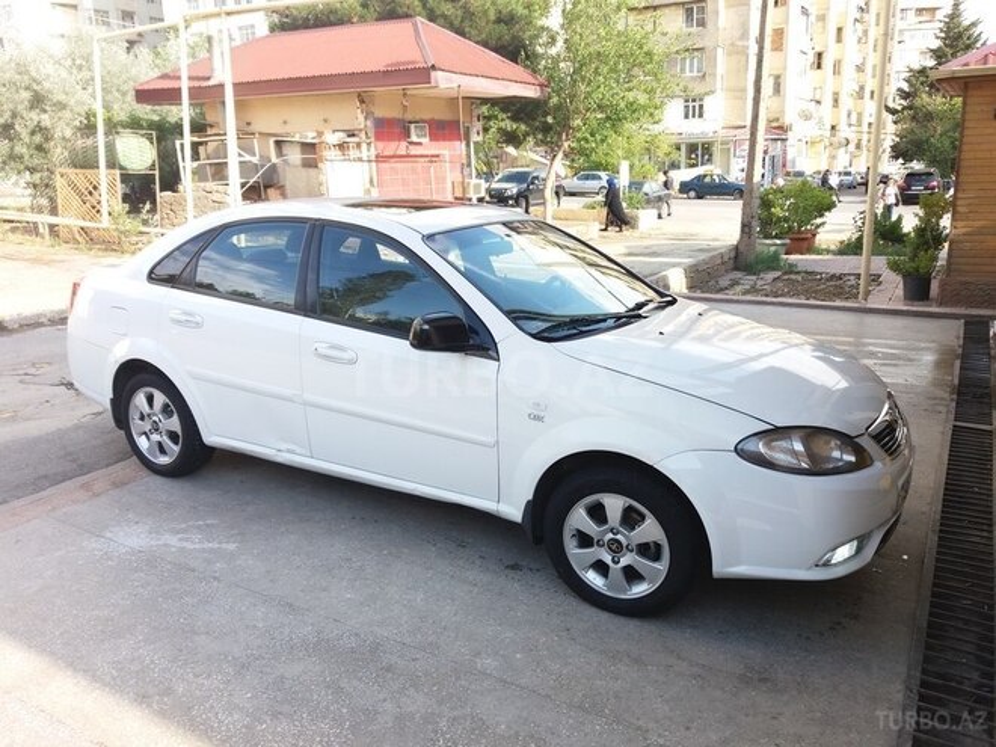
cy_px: 374
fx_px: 806
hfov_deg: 63.4
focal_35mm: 28
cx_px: 498
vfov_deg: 49.7
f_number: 1.9
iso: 64
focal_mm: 3.7
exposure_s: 1/240
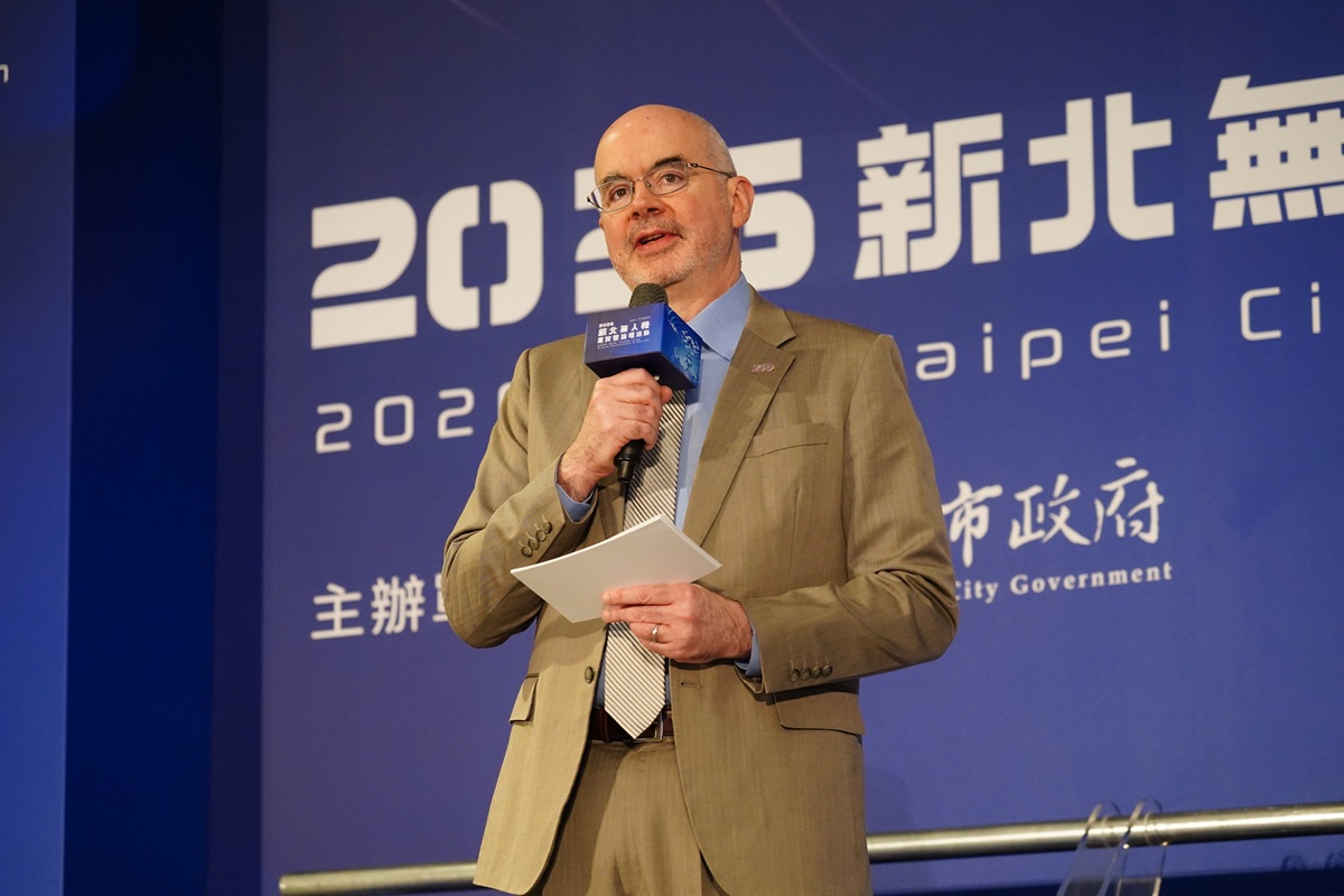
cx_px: 672
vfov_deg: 10.1
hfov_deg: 15.1
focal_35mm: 136
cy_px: 448
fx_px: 5077
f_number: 5
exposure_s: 1/160
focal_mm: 136
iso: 4000
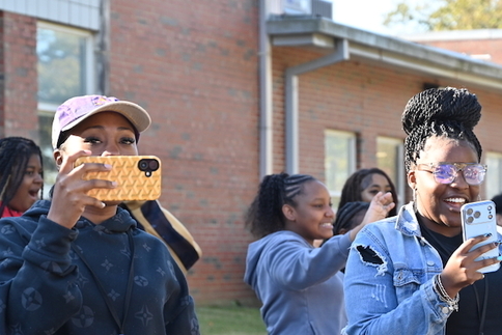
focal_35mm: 148
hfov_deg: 13.9
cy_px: 294
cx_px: 257
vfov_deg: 9.2
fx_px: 2064
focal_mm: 70
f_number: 5
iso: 200
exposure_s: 1/250
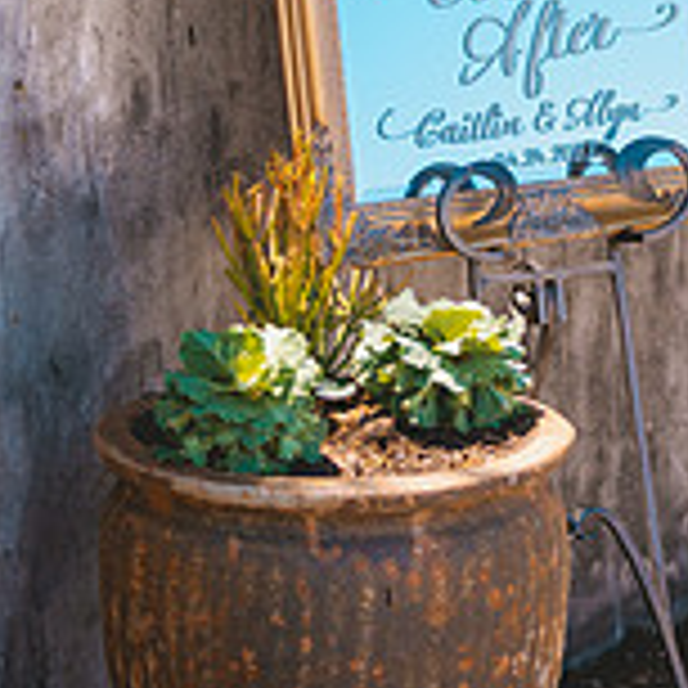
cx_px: 483
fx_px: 2811
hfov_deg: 13.9
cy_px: 81
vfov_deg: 13.8
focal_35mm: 125
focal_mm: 50
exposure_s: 1/2000
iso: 100
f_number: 2
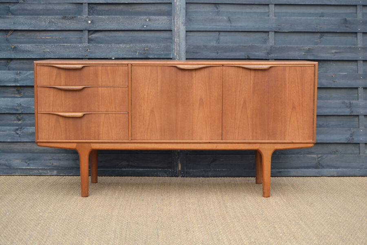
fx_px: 642
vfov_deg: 21.6
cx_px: 184
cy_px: 122
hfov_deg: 31.9
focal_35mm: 63
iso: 140
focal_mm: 42
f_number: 5.6
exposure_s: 1/125
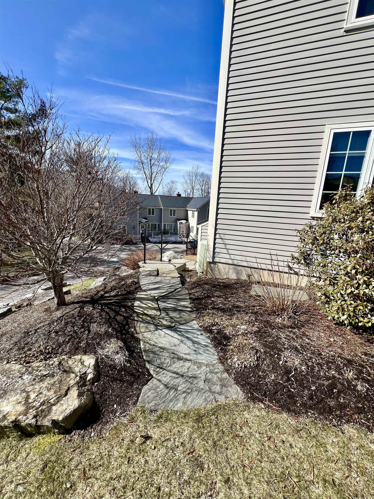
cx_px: 187
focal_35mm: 13
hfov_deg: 89.9
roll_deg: -4.1
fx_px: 187
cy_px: 250
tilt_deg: -12.3
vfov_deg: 106.2
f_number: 1.8
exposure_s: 1/1531
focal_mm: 1.57
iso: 32
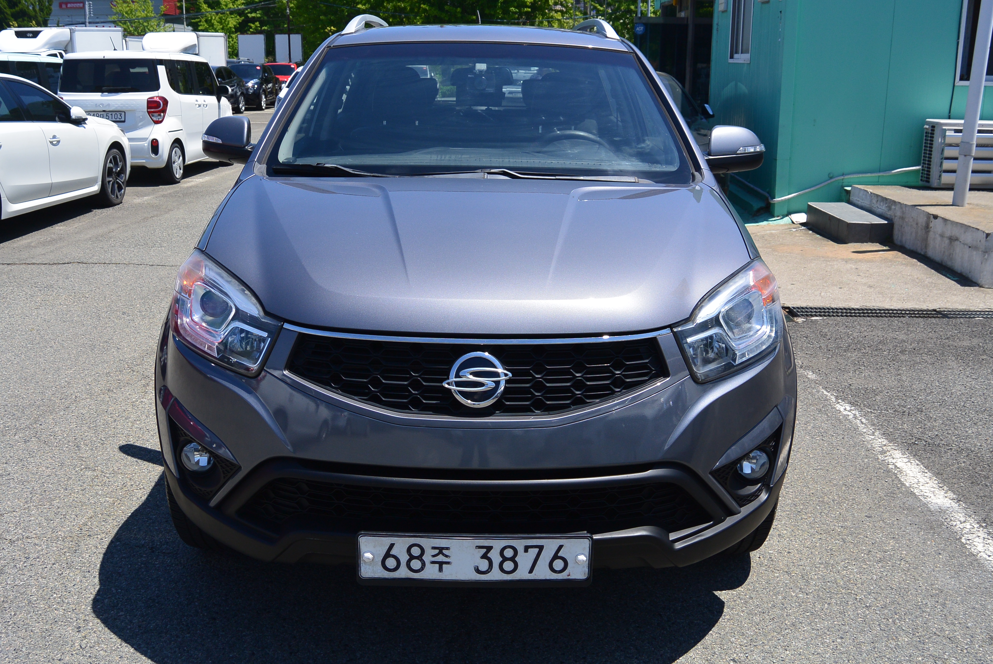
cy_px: 332
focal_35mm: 35
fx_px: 967
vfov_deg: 38.0
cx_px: 496
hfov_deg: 54.4
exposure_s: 1/800
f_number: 5
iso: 100
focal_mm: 13
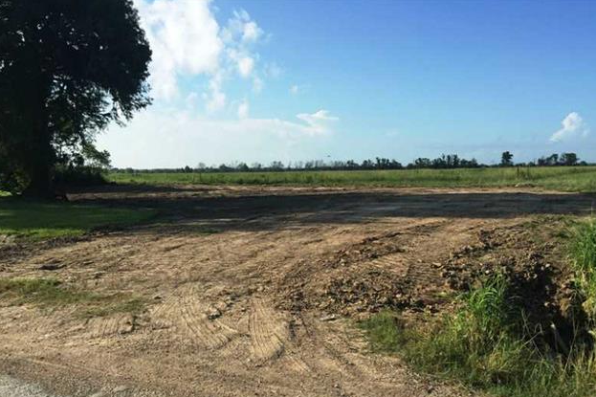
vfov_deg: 42.2
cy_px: 227
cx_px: 300
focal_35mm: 31
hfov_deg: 60.3
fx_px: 513
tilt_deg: -5.3
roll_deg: +0.6
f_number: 2.2
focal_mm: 4.15
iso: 32
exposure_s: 1/2326
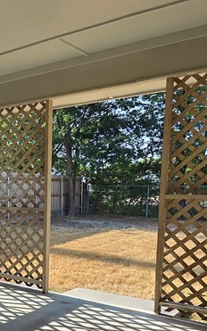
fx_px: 343
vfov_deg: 50.6
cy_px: 222
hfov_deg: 26.4
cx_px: -87
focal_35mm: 38
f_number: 2.2
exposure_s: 1/364
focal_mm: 2.2
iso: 50
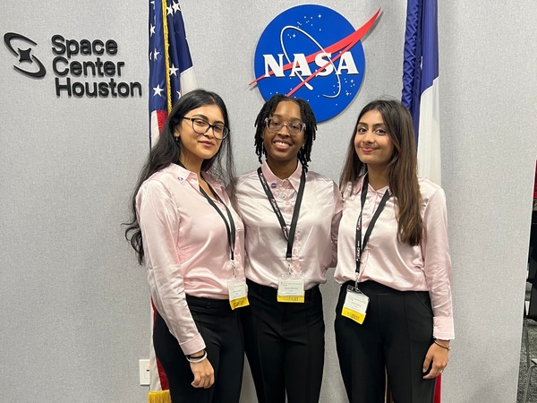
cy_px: 202
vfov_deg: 53.1
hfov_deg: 67.3
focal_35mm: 26
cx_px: 268
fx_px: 403
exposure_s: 1/61
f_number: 1.5
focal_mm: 5.7
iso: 125
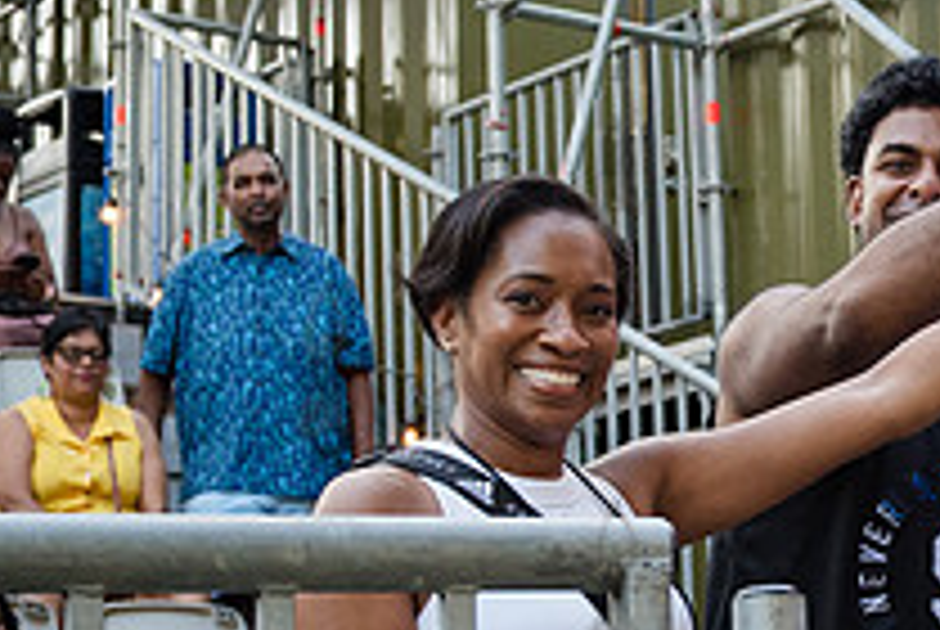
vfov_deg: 11.2
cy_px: 321
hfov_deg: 15.9
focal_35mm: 123
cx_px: 1169
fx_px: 3216
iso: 1000
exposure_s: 1/250
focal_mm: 29
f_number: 4
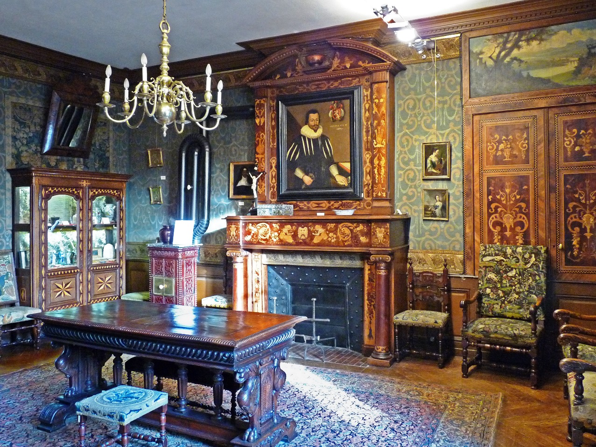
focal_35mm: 27
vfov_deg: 51.4
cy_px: 224
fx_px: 465
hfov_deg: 65.3
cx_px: 298
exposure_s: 1/13
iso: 400
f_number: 2.8
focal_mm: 4.8
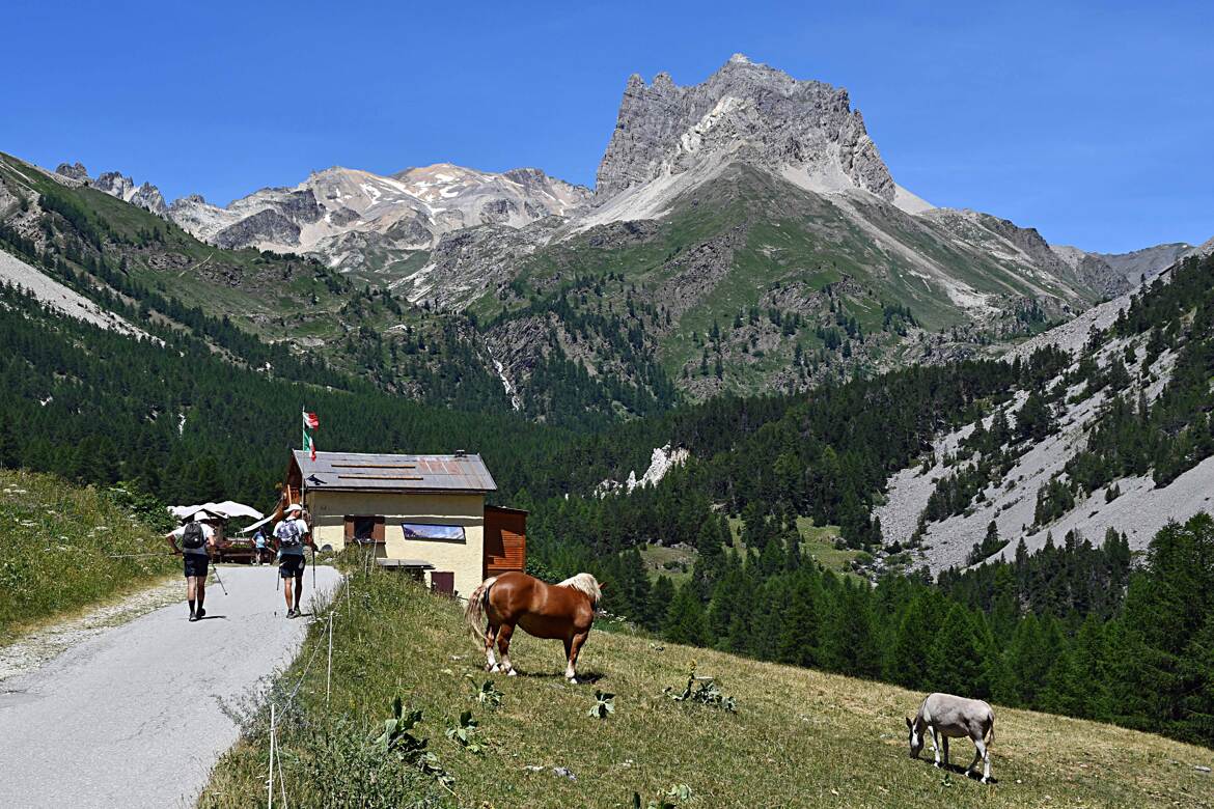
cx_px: 607
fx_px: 2124
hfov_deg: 31.9
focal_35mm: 63
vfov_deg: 21.6
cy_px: 404
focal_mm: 42
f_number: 11
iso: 100
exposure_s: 1/200
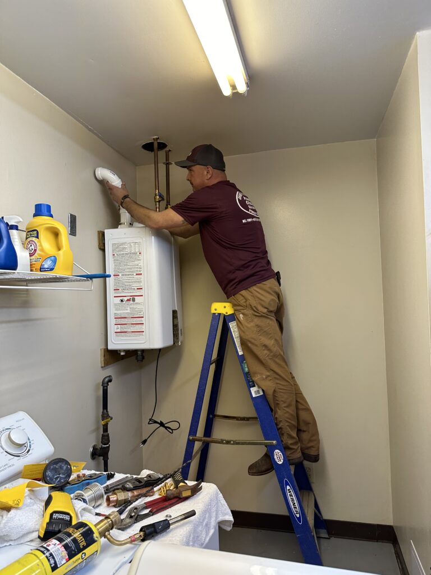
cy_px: 288
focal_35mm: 24
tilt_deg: +2.2
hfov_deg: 56.8
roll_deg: +1.5
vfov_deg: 71.6
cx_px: 216
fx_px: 398
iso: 160
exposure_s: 1/120
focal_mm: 6.86
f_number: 1.78
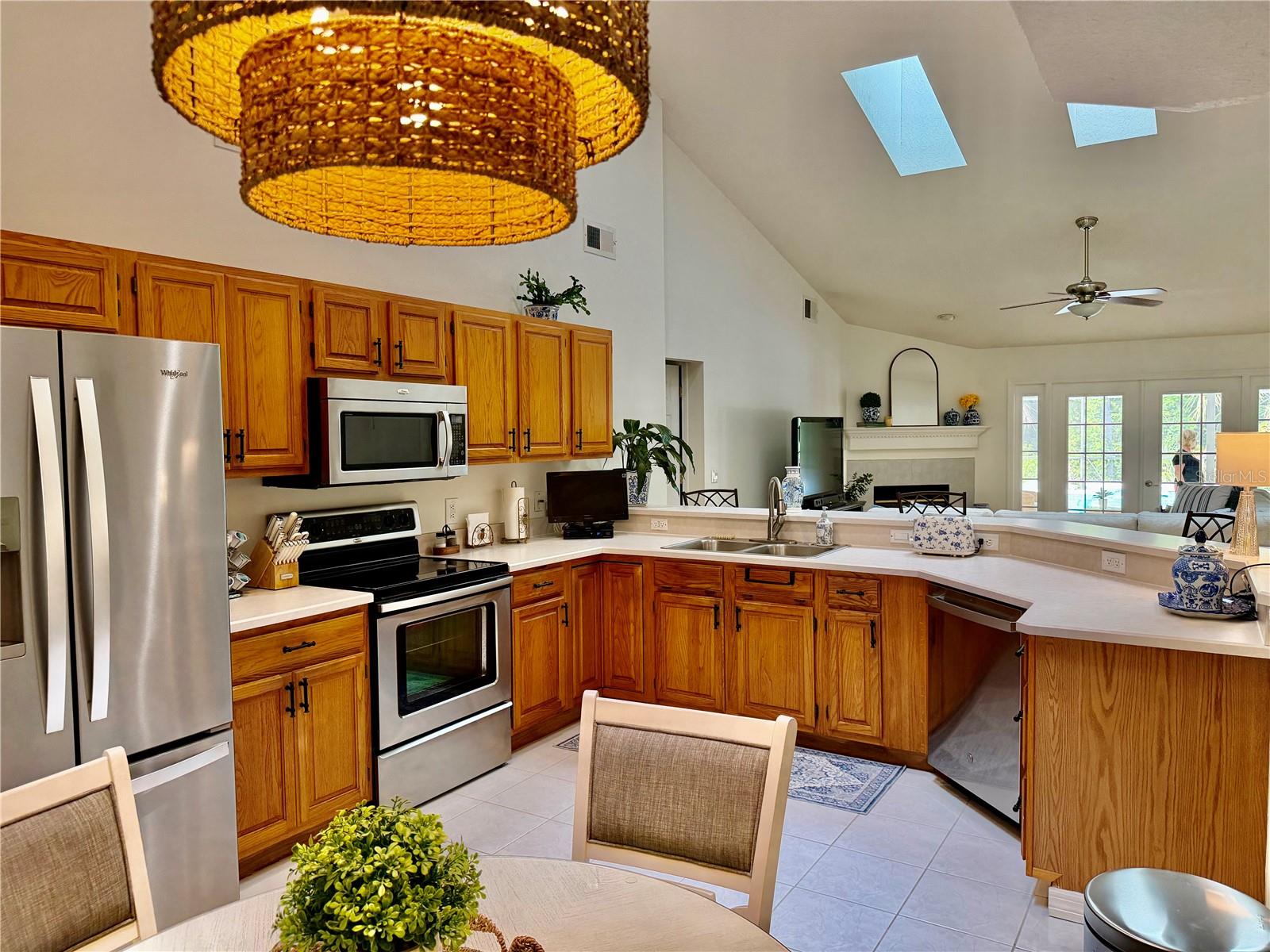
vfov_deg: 56.8
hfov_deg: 71.6
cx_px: 635
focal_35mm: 24
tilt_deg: -2.6
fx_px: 881
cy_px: 476
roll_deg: +0.5
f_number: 1.78
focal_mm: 6.76
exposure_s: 1/120
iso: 250
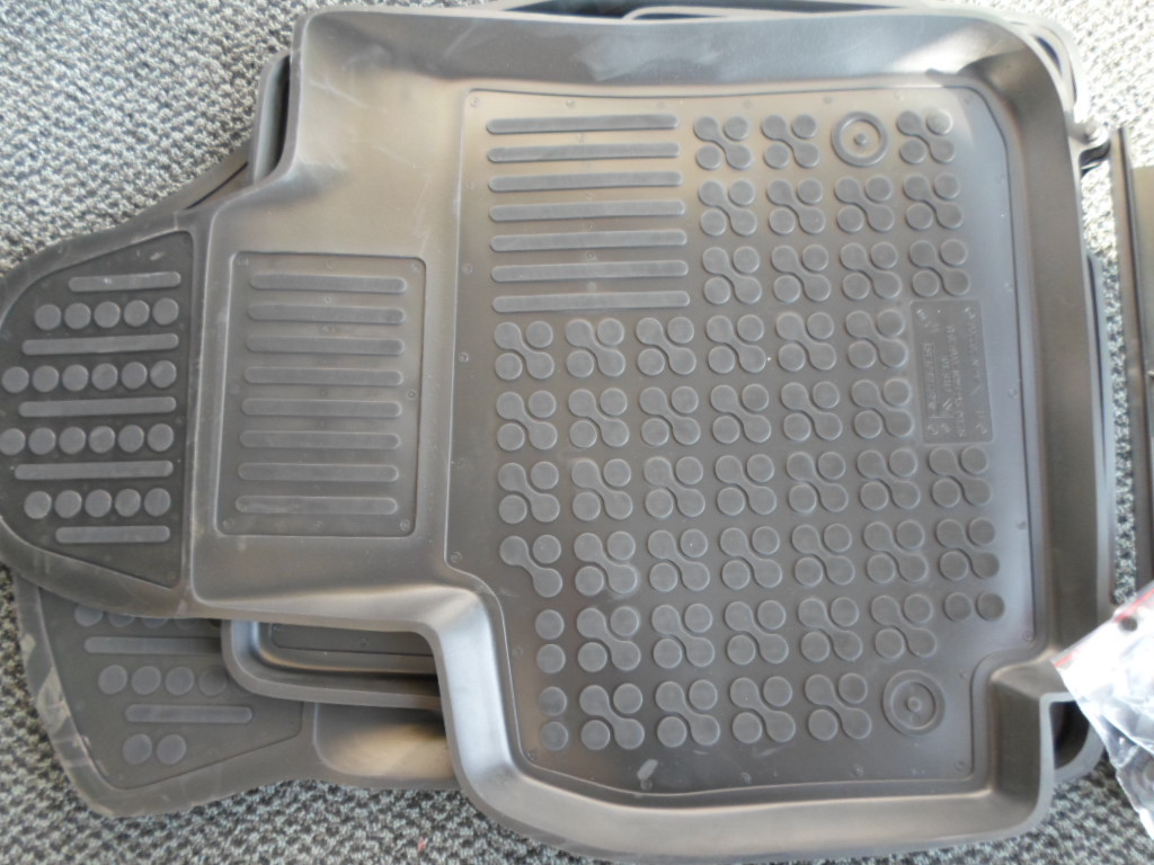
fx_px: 833
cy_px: 432
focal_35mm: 25
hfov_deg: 69.4
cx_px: 577
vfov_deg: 54.9
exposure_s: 1/30
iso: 100
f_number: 2.5
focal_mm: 4.5
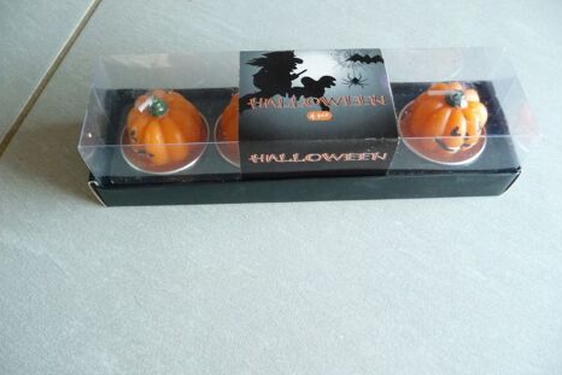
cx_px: 279
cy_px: 197
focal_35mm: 30
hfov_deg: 61.9
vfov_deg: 43.6
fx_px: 468
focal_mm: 4.7
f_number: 3.3
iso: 400
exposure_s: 1/13
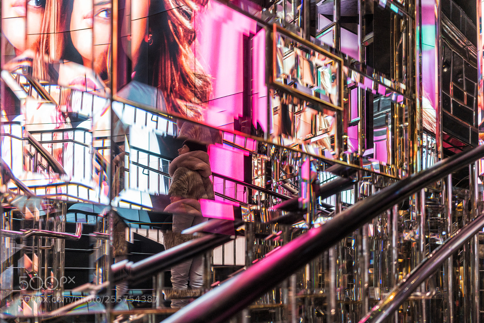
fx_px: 471
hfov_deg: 54.4
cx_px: 242
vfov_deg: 37.9
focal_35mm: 35
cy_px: 162
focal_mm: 35
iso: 1000
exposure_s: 1/100
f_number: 2.8
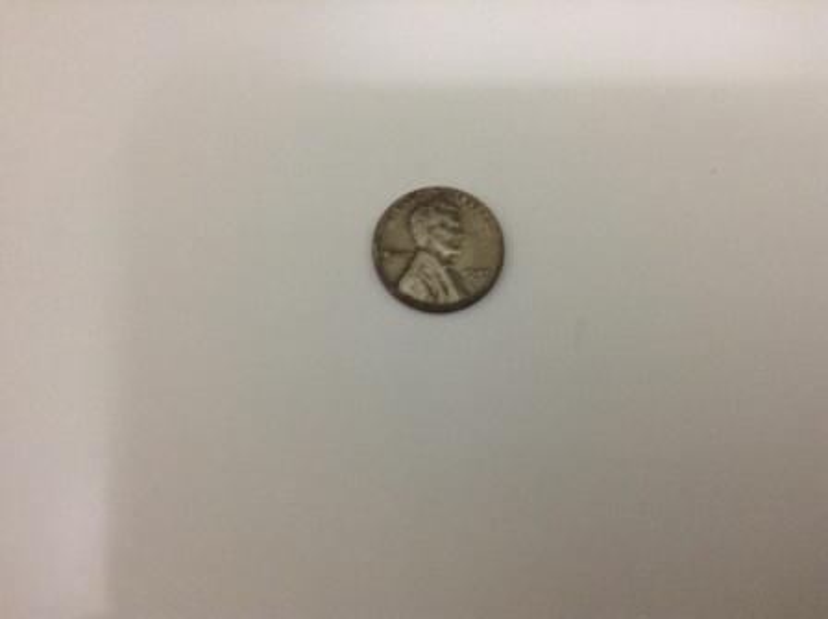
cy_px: 310
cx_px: 414
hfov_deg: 55.4
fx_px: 789
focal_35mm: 33
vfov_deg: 42.9
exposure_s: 1/24
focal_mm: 3.3
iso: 160
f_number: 2.4
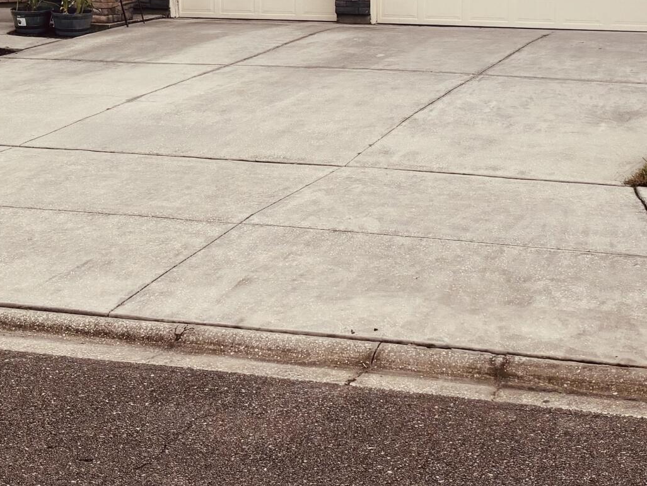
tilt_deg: -1.5
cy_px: -65
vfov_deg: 18.6
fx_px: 1421
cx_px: 335
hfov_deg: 25.7
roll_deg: -0.4
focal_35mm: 76
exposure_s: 1/4630
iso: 50
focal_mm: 5.96
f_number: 1.6
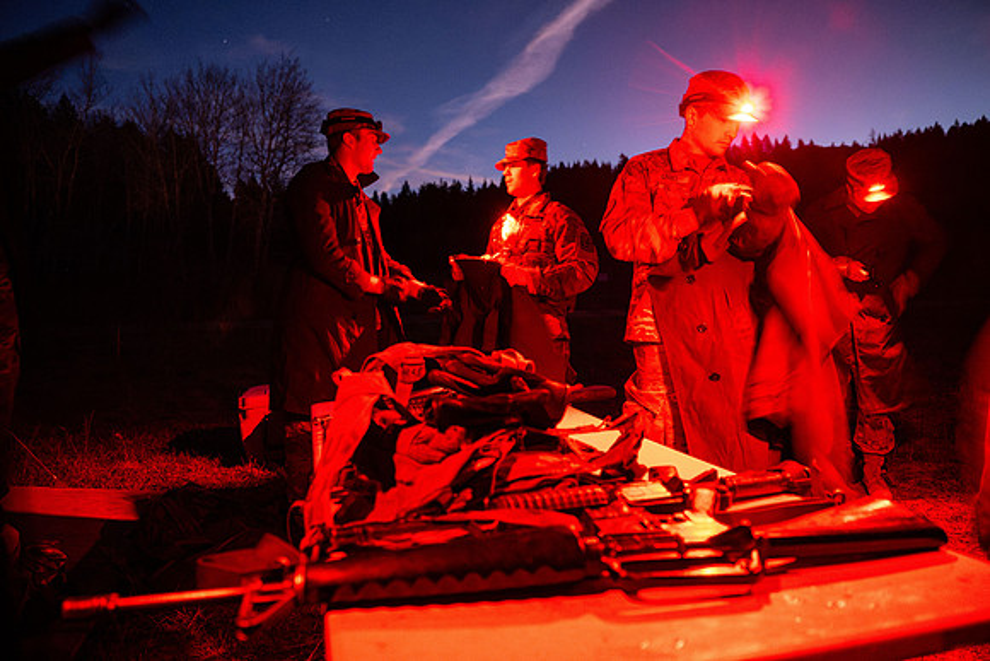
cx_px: 495
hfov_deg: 73.7
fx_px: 660
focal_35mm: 24
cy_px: 330
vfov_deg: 53.2
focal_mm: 24
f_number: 2.8
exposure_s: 1/5
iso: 4000
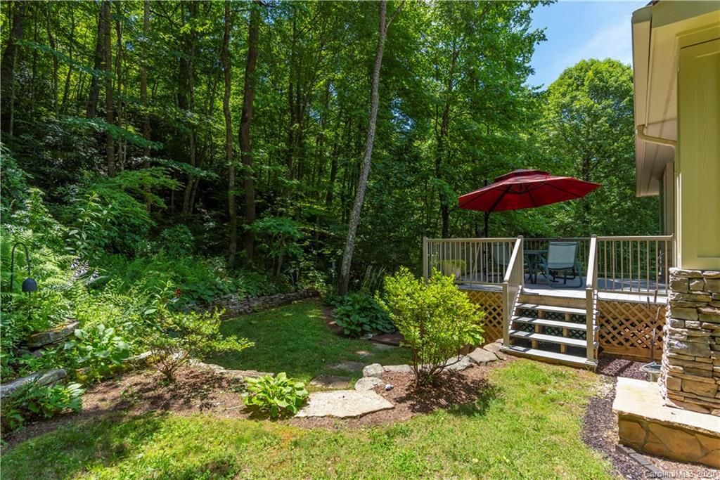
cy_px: 240
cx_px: 360
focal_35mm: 18
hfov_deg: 90.0
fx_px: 360
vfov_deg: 67.4
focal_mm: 18
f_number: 7.1
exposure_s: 1/800
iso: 320
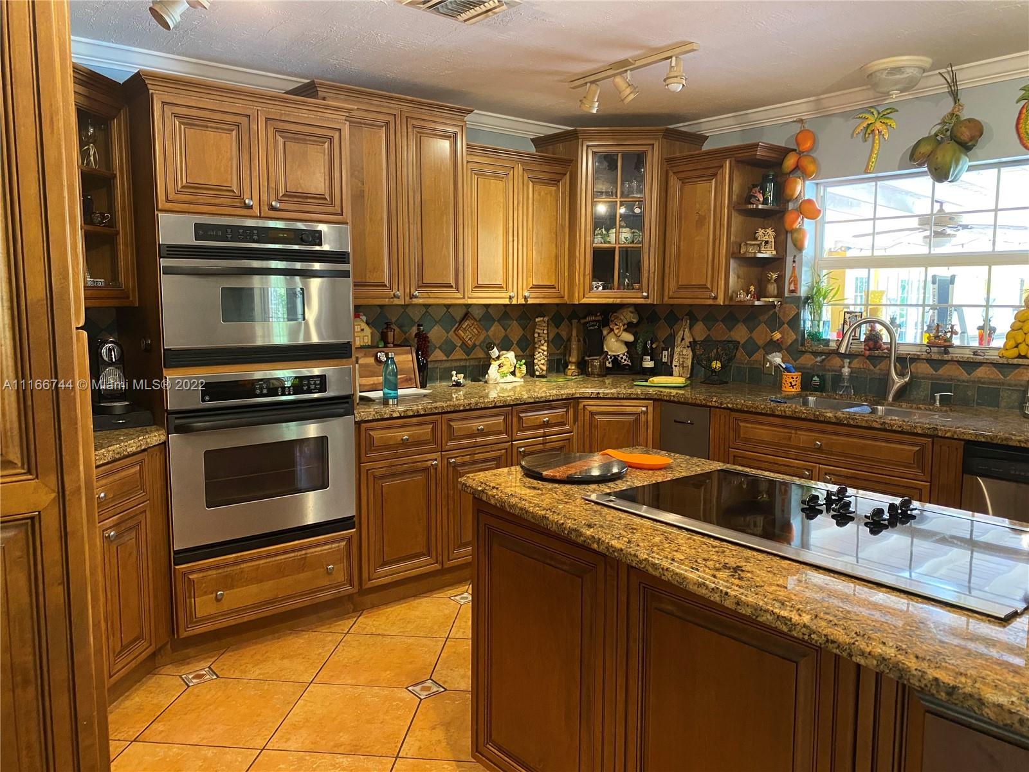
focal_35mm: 26
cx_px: 514
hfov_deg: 67.3
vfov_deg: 53.1
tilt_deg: -6.5
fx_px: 773
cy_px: 386
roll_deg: +0.3
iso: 400
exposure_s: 1/40
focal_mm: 4.25
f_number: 1.8
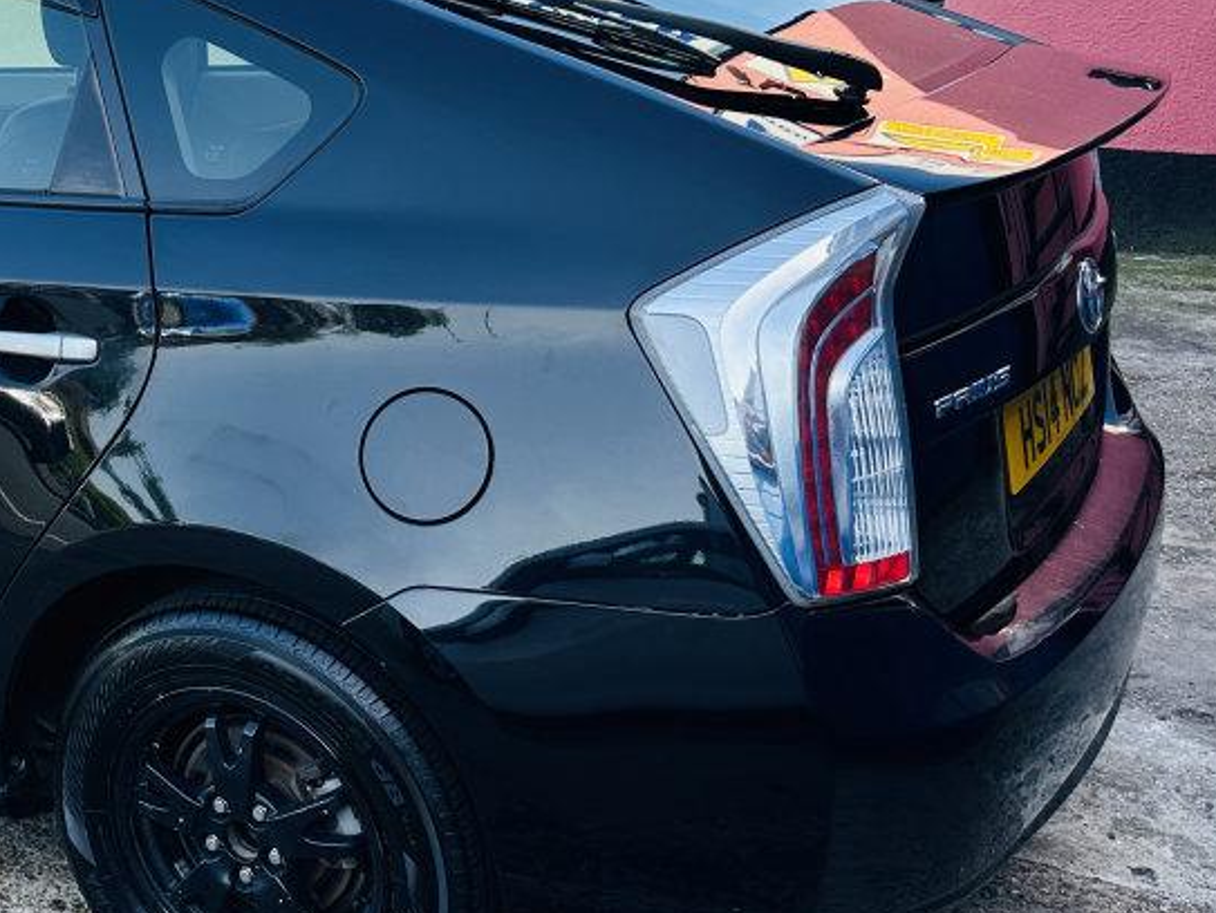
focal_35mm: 53
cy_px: 410
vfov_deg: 27.5
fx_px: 1863
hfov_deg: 33.6
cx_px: 47
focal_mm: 6.86
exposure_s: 1/935
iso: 80
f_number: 1.78
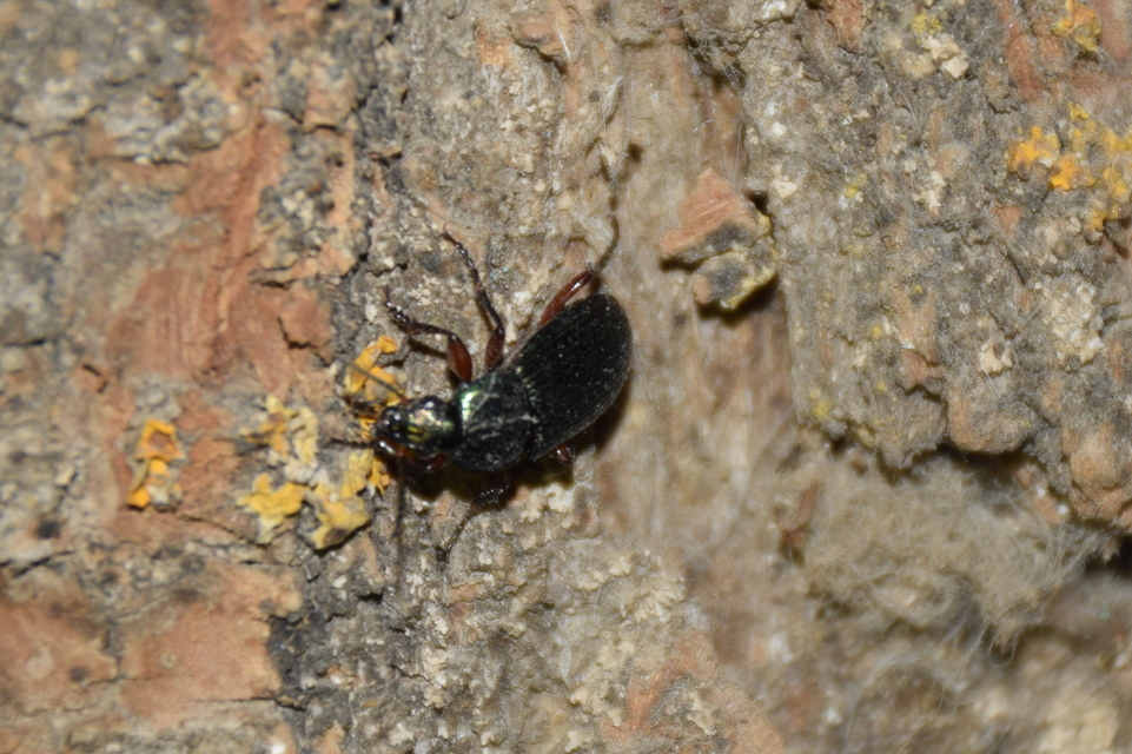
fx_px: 6601
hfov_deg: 9.8
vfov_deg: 6.5
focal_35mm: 210
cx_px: 566
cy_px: 377
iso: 320
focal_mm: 140
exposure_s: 1/60
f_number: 7.1
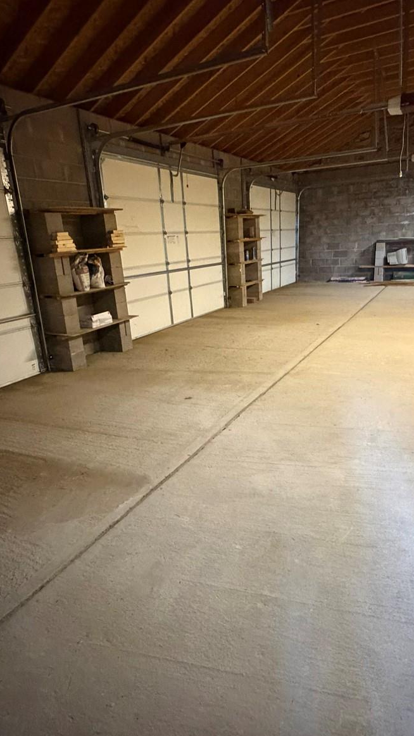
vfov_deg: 83.8
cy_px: 360
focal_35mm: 21
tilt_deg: -17.7
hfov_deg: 53.5
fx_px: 410
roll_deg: +3.3
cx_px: 229
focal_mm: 2.22
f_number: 2.2
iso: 1000
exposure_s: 1/40
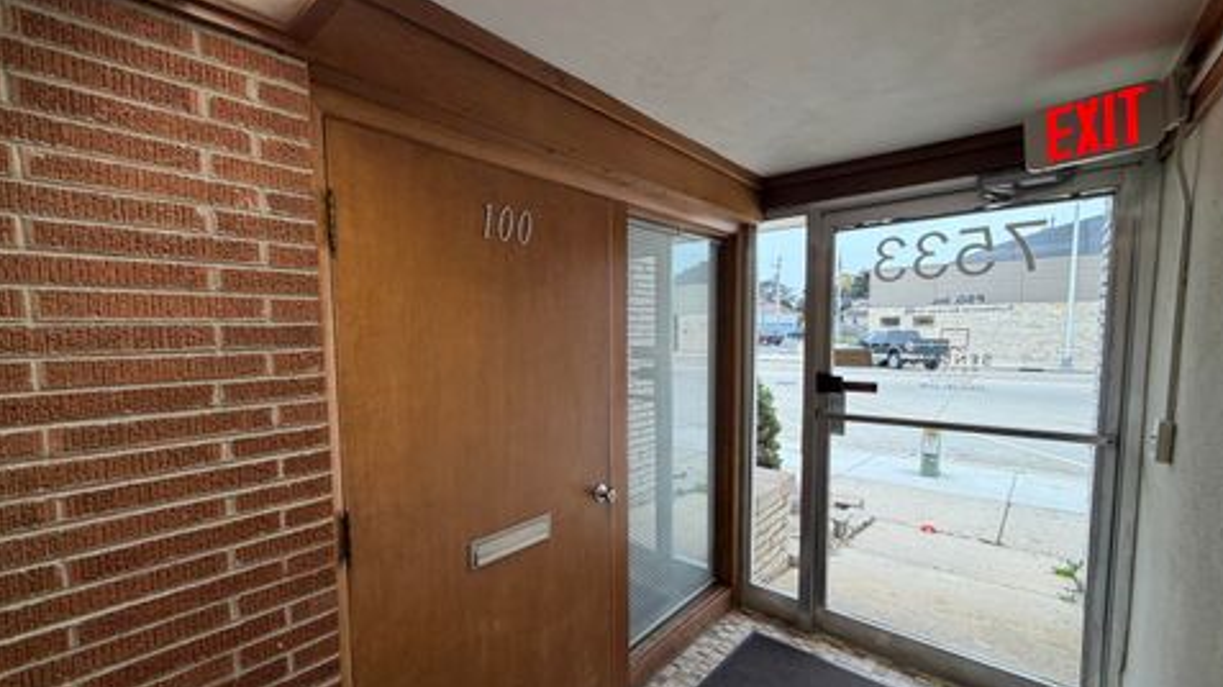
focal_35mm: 16
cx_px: 590
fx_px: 519
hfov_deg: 99.3
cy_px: 373
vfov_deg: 66.9
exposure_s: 1/120
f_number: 2.2
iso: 200
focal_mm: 2.22
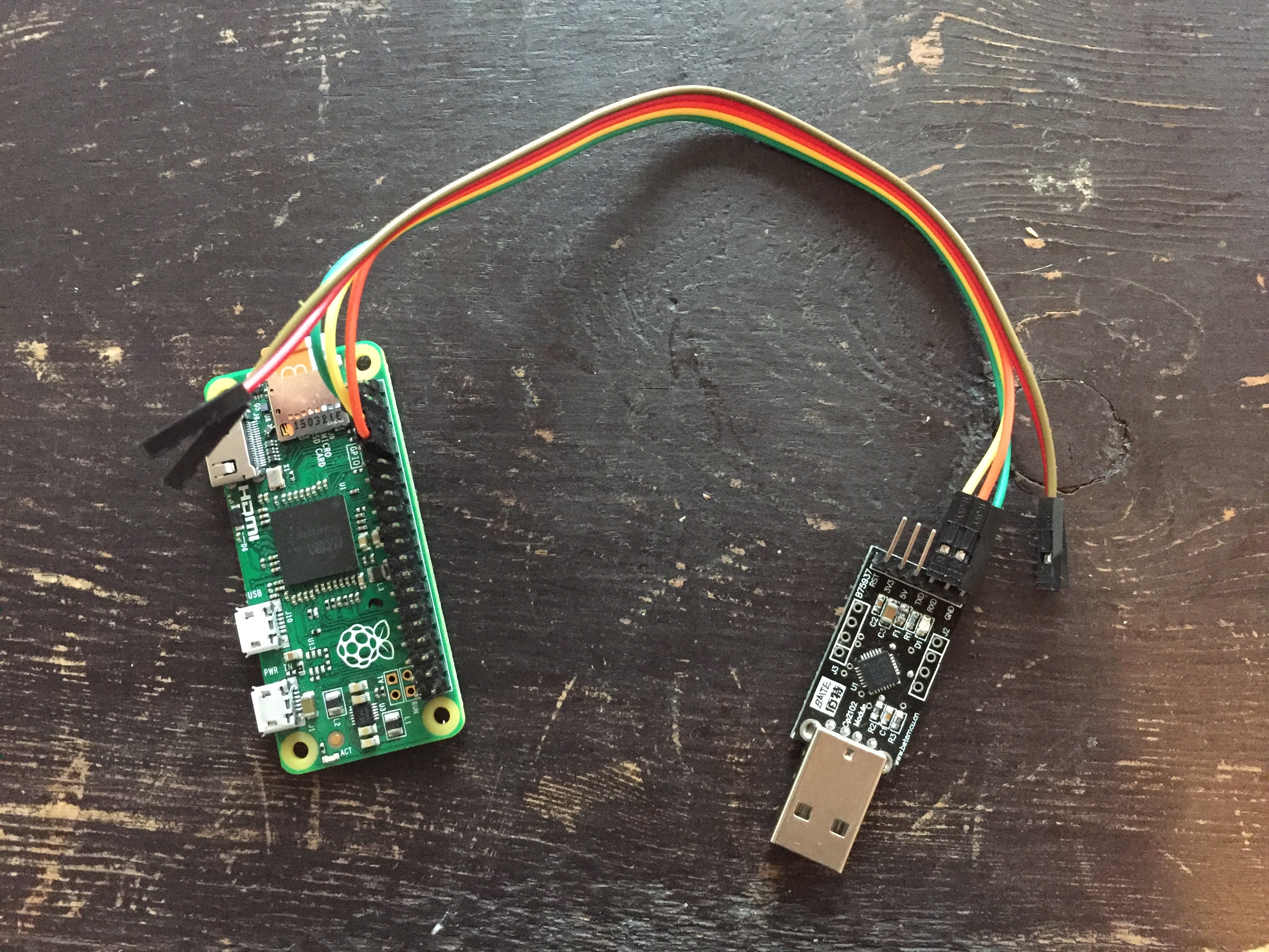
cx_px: 634
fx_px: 1063
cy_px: 476
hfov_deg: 61.7
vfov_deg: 48.2
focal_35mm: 29
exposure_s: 1/17
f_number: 2.2
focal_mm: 4.15
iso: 400
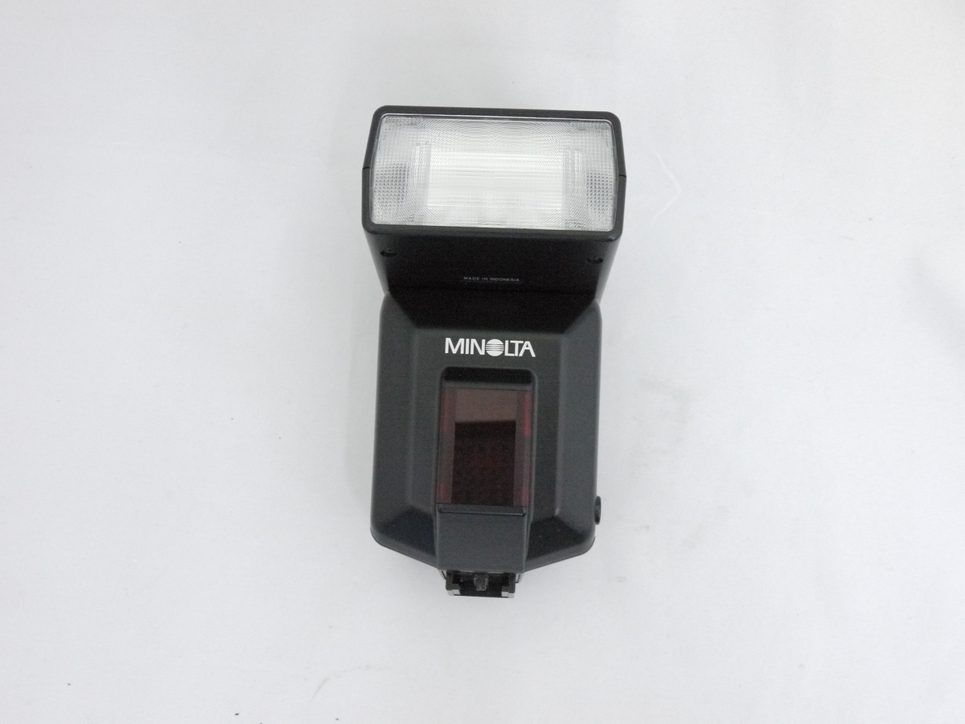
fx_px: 892
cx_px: 482
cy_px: 362
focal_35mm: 32
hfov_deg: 56.8
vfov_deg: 44.2
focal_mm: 16
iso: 1600
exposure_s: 1/40
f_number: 8
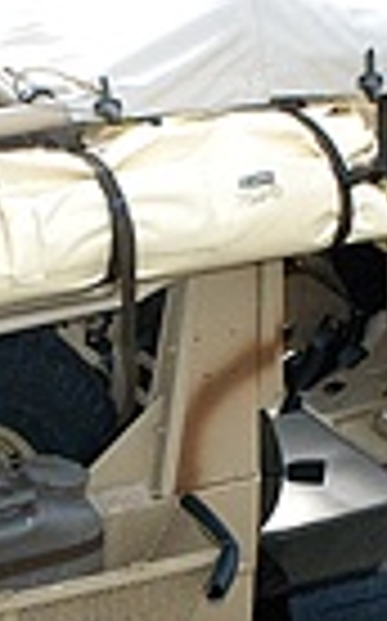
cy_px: 518
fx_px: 2012
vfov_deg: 17.4
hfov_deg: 10.9
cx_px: 27
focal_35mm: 119
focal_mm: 24
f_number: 16
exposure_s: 1/180
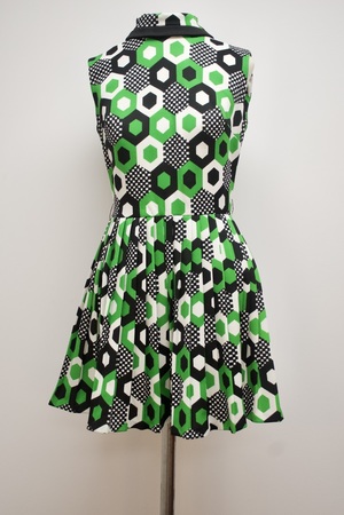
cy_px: 258
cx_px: 172
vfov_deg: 43.6
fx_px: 645
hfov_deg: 29.9
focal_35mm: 45
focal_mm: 30
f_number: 4
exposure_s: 1/200
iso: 1600
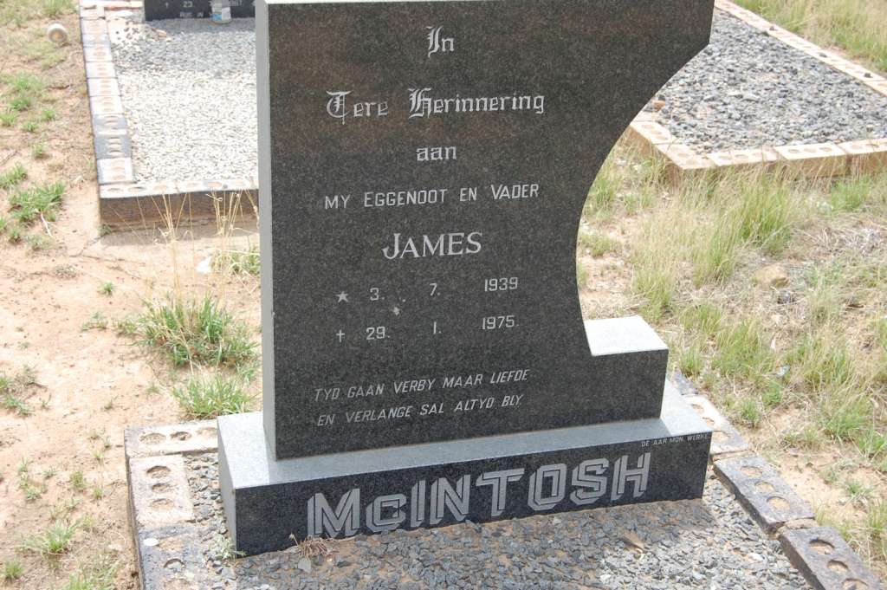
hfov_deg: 38.9
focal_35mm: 51
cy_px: 295
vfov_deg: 26.4
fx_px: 1256
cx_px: 444
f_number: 7.1
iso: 200
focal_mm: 34
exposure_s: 1/200
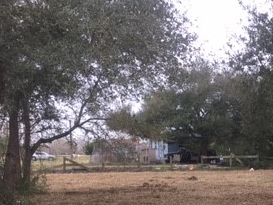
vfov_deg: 20.8
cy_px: 214
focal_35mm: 68
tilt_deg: -5.6
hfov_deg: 26.2
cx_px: 306
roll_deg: +0.7
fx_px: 537
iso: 25
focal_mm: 4.15
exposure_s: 1/478
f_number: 2.2
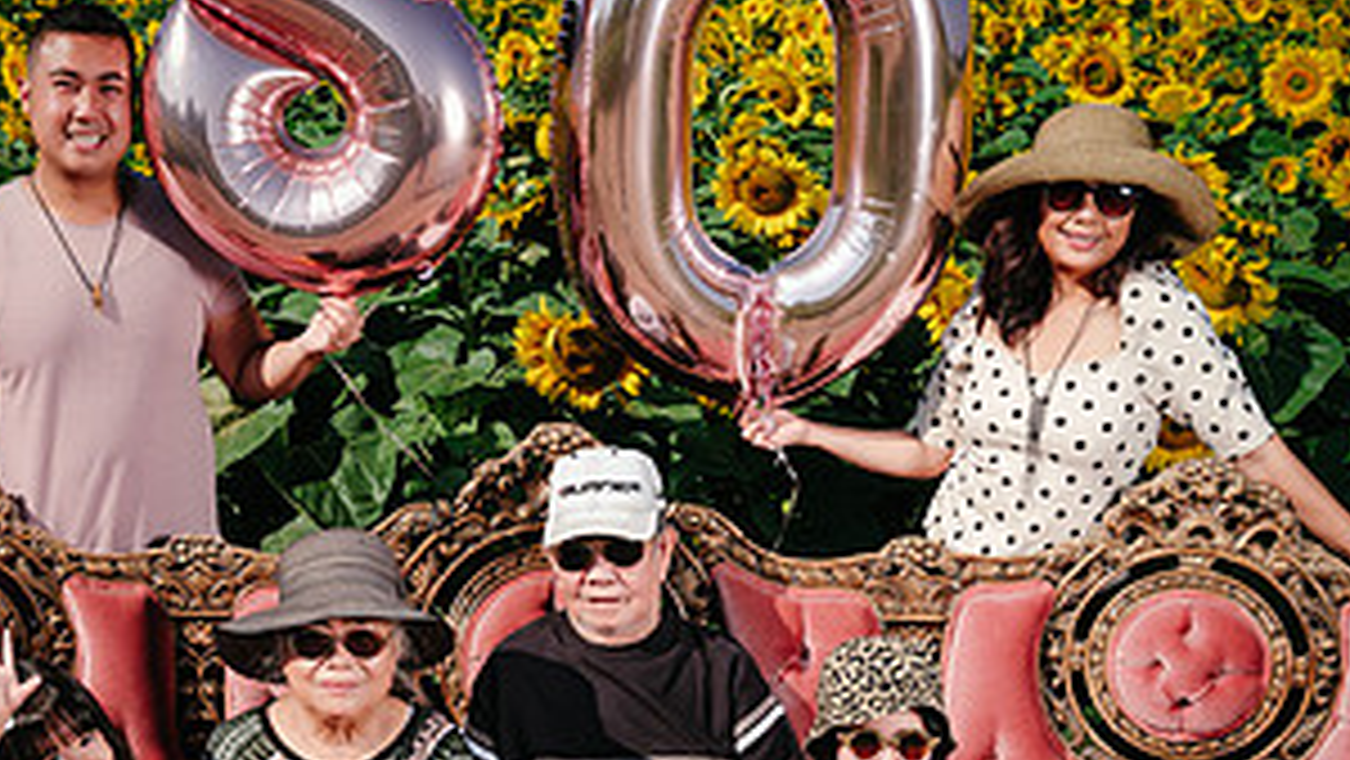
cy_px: 621
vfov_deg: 22.3
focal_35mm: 53
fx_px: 1898
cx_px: 482
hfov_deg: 38.8
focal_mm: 32
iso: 50
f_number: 5.6
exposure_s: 1/125
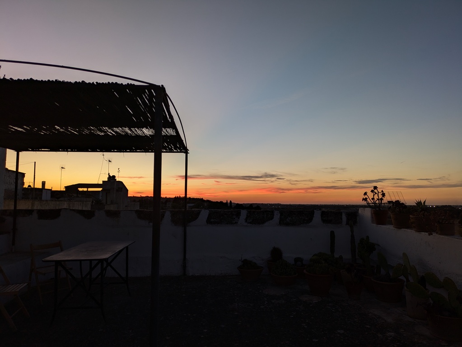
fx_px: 334
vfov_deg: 54.9
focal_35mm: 25
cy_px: 174
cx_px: 231
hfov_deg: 69.4
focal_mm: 5.43
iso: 43
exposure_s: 1/25
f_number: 1.89
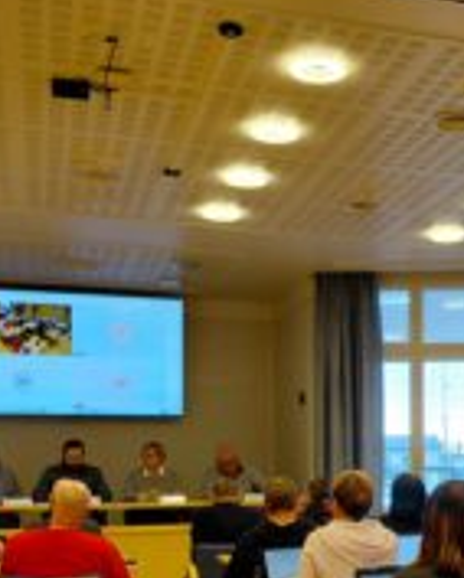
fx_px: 942
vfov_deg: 33.3
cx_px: 412
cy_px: 447
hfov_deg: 26.8
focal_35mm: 55
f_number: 1.8
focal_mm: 4.69
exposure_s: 1/100
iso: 125
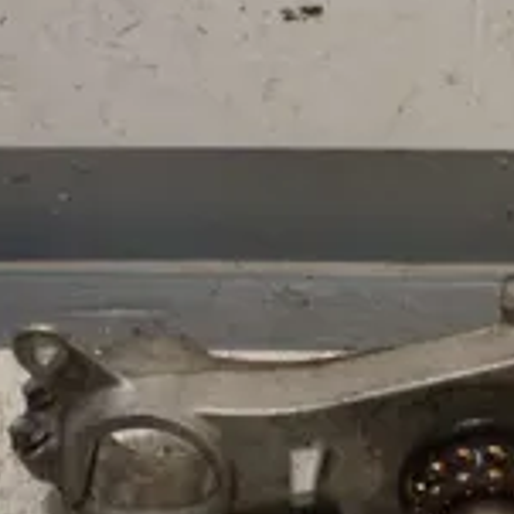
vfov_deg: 17.9
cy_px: 596
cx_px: 466
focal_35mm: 93
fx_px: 1562
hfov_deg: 18.4
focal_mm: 5.5
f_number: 2.8
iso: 80
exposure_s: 1/40
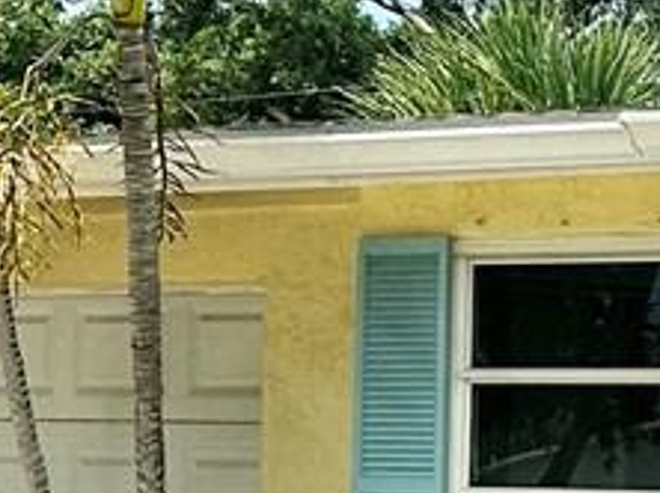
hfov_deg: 10.2
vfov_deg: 8.5
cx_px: 1481
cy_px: 561
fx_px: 3295
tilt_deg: +0.7
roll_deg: -2.2
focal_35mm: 173
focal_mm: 6.86
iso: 80
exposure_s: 1/4348
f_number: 1.78
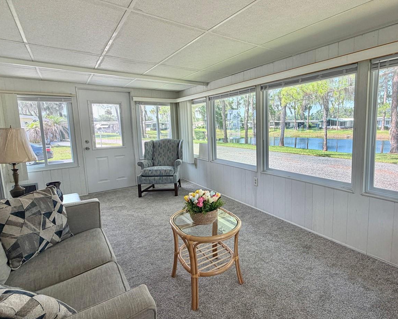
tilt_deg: -6.6
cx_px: 241
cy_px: 151
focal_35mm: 19
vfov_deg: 70.8
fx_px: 224
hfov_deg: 82.2
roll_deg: +1.2
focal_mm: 2.22
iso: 100
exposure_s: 1/121
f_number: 2.2
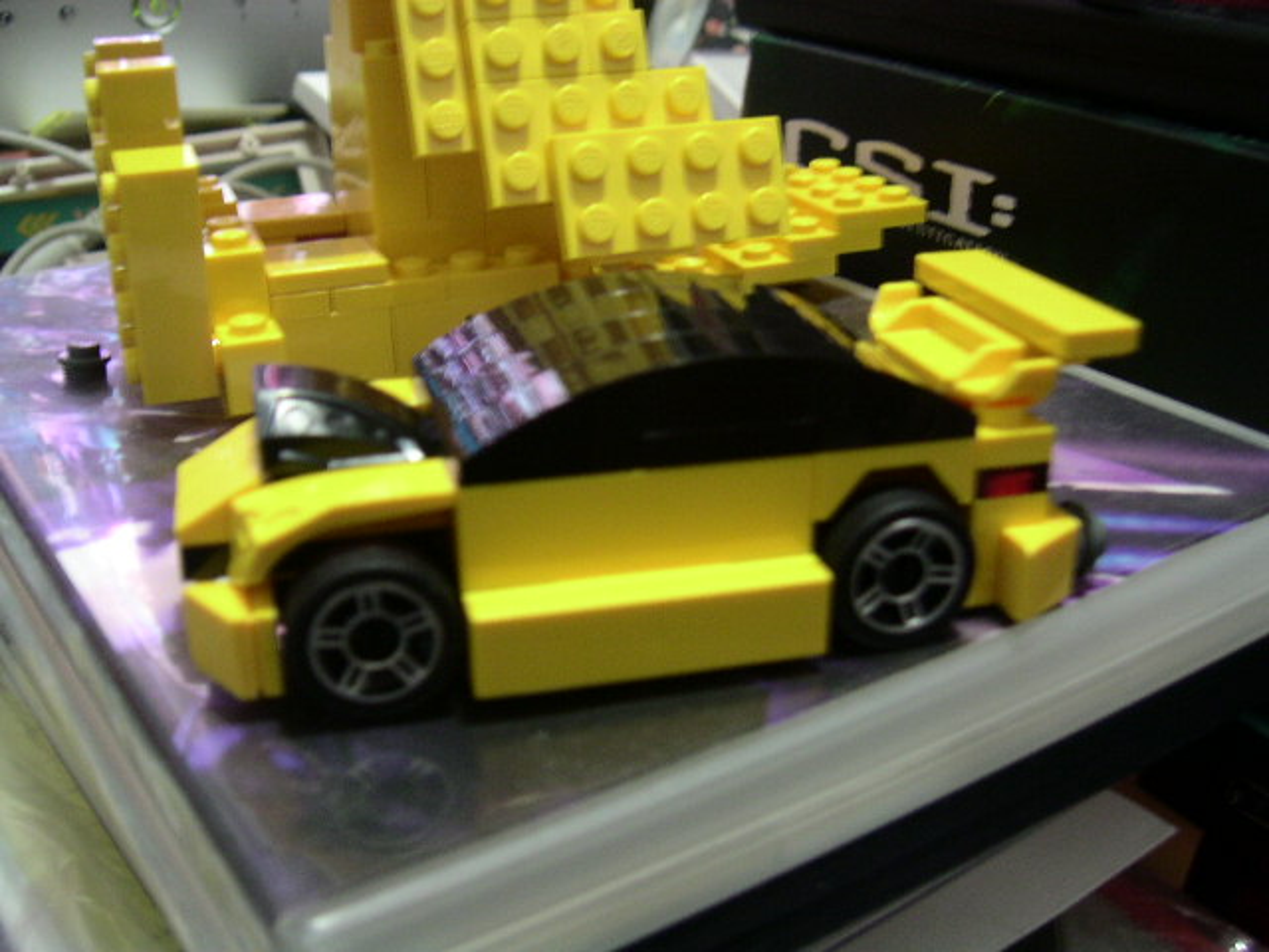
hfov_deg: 49.0
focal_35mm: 38
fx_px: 1393
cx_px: 634
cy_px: 476
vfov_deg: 37.7
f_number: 2.8
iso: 100
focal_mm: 6
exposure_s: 1/2
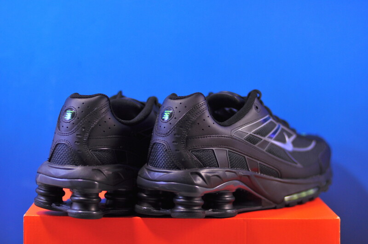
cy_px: 122
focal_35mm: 75
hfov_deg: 27.0
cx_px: 184
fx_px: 766
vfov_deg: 18.1
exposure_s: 1/320
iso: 250
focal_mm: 50
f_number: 2
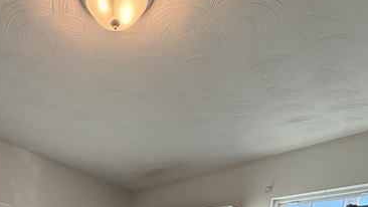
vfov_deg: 22.8
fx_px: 312
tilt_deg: -12.9
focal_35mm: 32
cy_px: 362
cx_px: 98
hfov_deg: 58.2
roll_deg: -1.9
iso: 200
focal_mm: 2.22
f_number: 2.2
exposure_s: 1/120
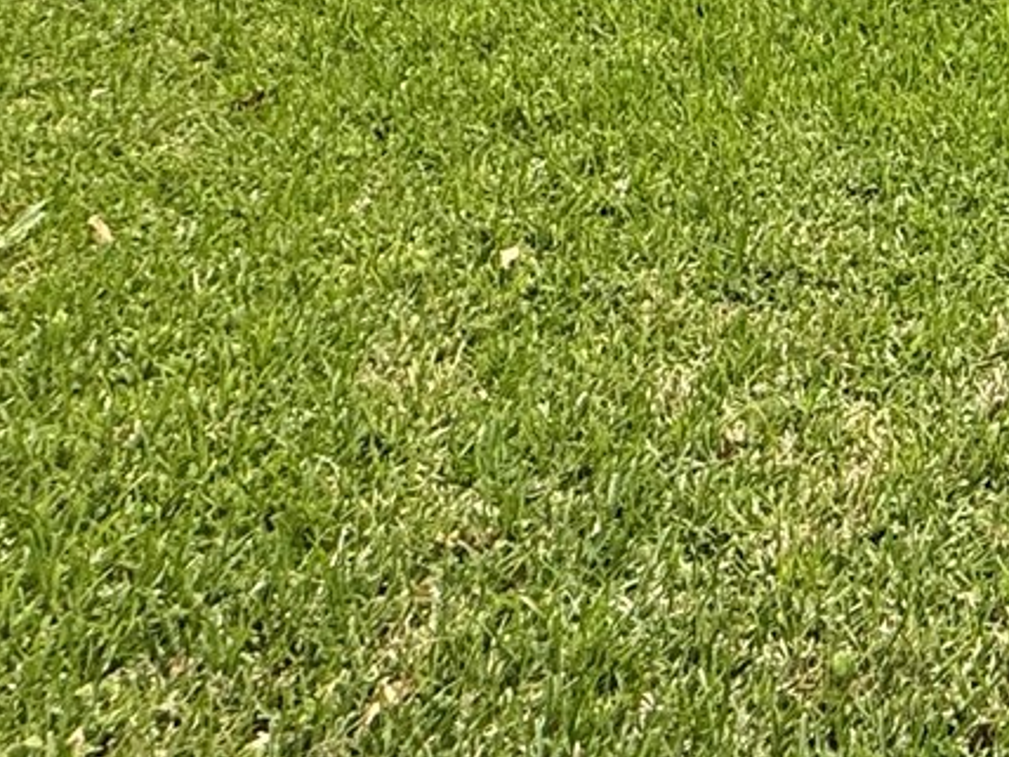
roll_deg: -0.9
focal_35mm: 67
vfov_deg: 17.7
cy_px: -599
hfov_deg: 24.1
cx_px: 1424
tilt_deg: -2.1
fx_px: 1953
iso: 50
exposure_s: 1/1961
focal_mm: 2.22
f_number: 2.2
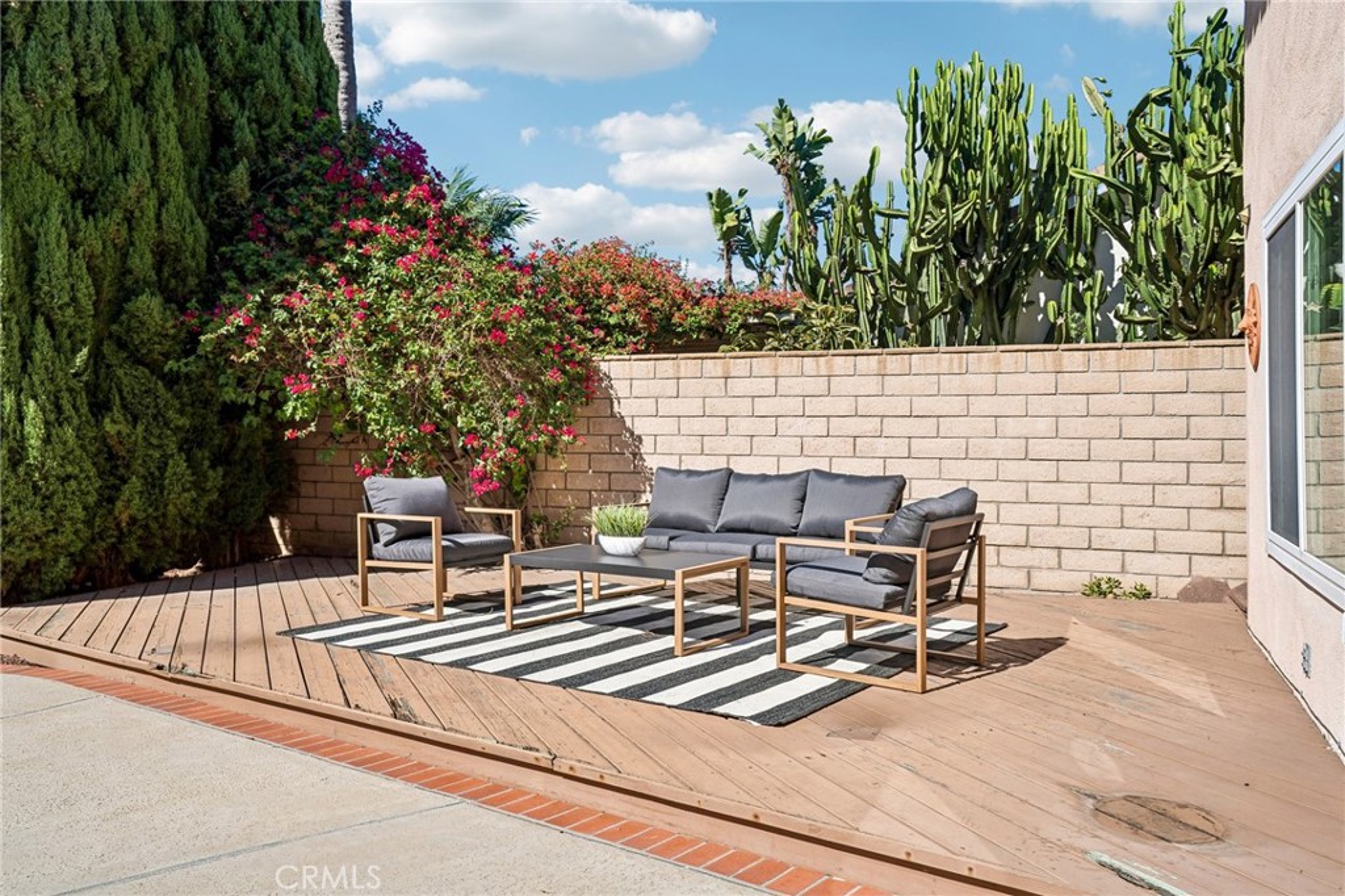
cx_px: 672
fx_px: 1046
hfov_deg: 65.5
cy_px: 448
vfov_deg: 46.4
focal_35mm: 28
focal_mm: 28
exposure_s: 1/400
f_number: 8
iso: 100
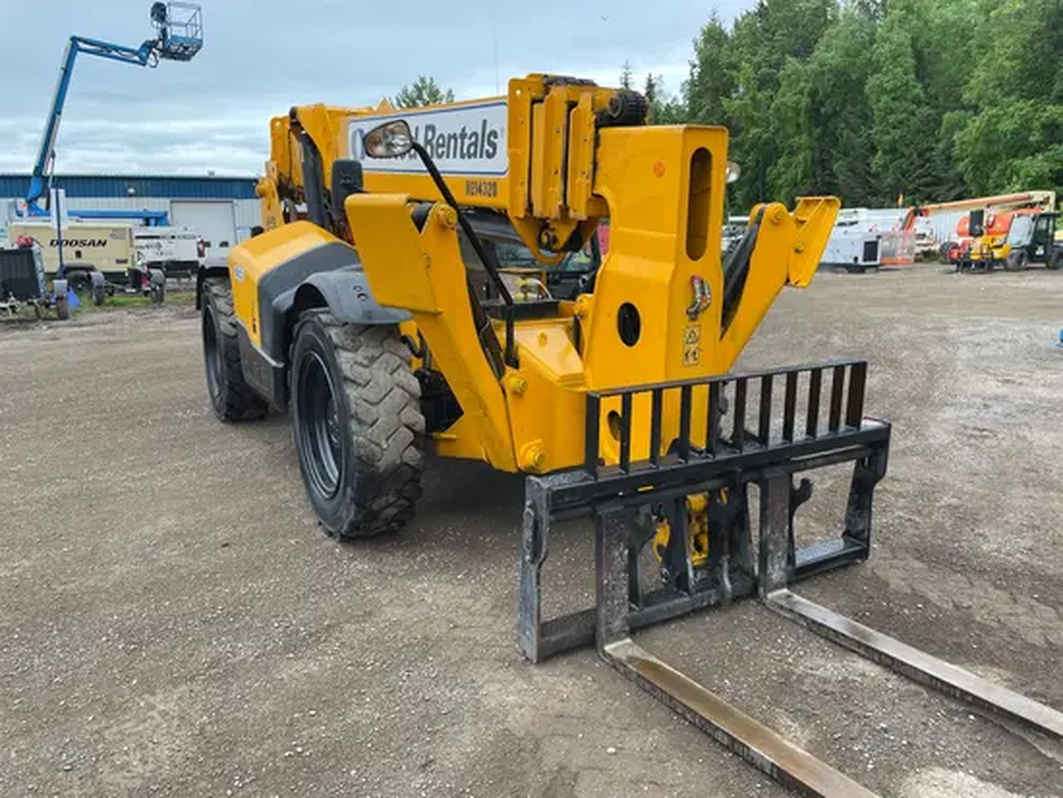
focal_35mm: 26
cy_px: 399
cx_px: 532
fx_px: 799
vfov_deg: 53.1
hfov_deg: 67.3
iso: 40
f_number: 1.6
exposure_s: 1/121
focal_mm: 4.2
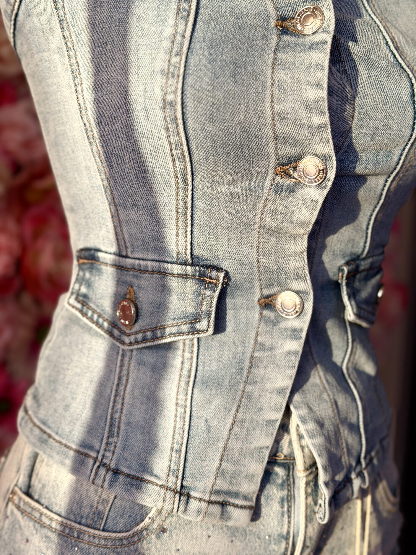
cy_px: 278
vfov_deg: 39.7
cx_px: 208
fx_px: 769
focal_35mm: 48
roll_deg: -2.4
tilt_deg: -9.3
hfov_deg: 30.3
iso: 64
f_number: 1.78
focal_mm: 6.76
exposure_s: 1/396
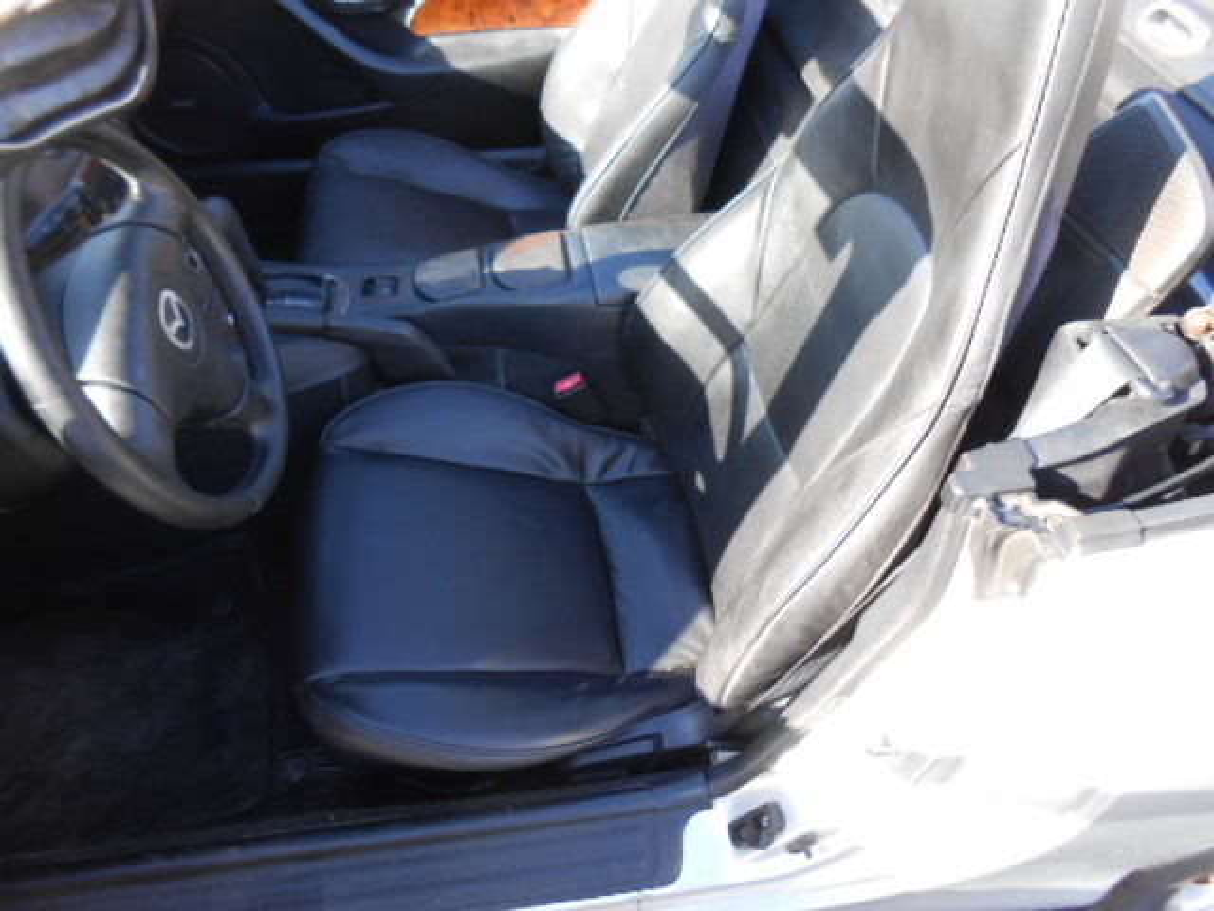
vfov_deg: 53.1
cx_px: 607
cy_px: 456
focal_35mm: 26
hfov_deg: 67.3
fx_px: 912
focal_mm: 4.6
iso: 80
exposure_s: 1/50
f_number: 3.5
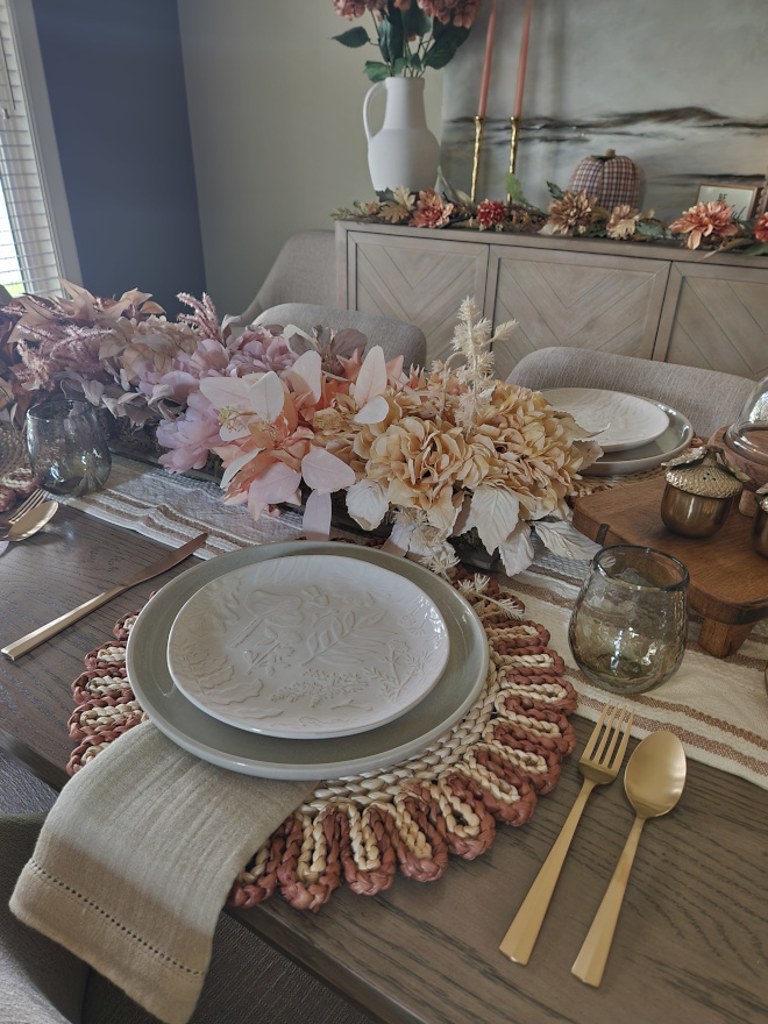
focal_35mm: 23
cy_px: 512
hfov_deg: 58.9
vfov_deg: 73.9
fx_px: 680
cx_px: 384
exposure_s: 1/10
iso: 200
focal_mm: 5.4
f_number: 1.8
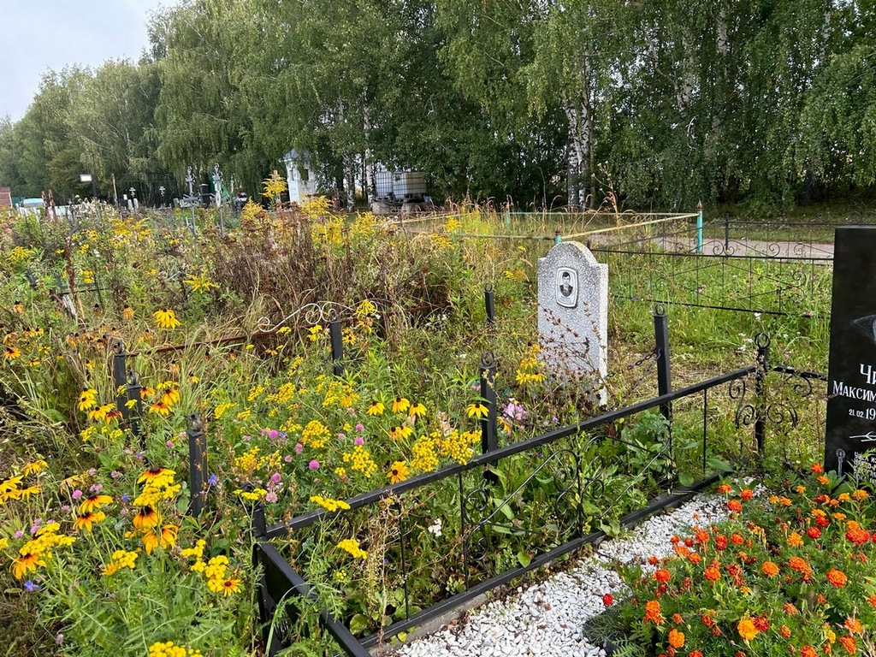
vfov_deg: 53.1
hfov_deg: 67.3
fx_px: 658
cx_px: 438
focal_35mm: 26
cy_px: 328
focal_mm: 5.7
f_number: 1.5
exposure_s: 1/840
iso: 50
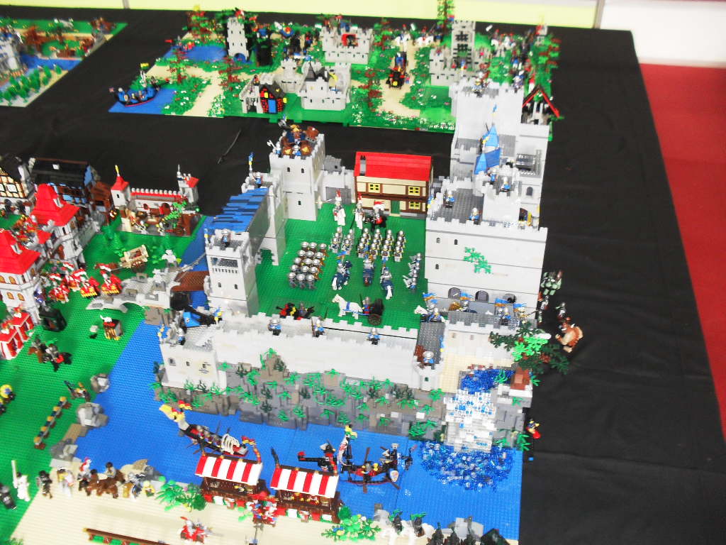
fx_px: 734
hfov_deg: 52.6
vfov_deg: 40.7
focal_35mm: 35
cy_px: 272
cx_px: 363
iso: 160
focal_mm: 6.3
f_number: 3.2
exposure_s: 1/45
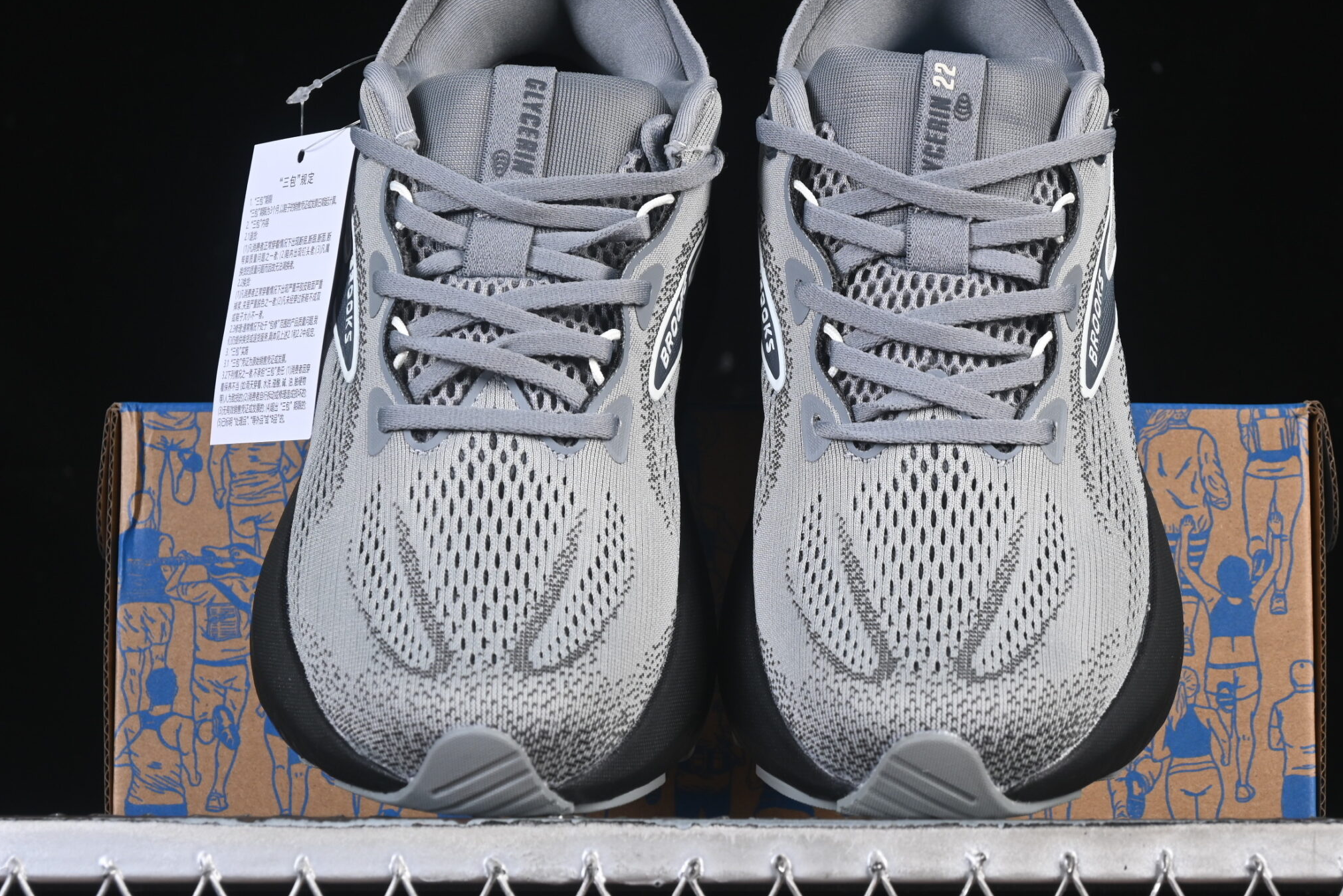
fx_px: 3544
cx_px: 718
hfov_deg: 21.5
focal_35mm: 95
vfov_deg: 14.4
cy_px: 469
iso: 160
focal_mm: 50
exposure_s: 1/60
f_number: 6.3
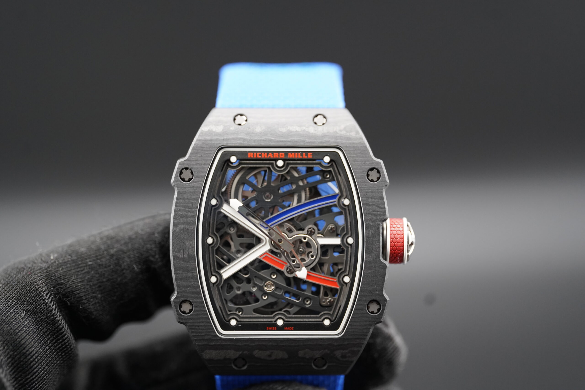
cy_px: 195
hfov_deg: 19.5
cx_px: 292
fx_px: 1706
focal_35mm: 105
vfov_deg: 13.0
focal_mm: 105
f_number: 2.8
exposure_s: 1/125
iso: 2000
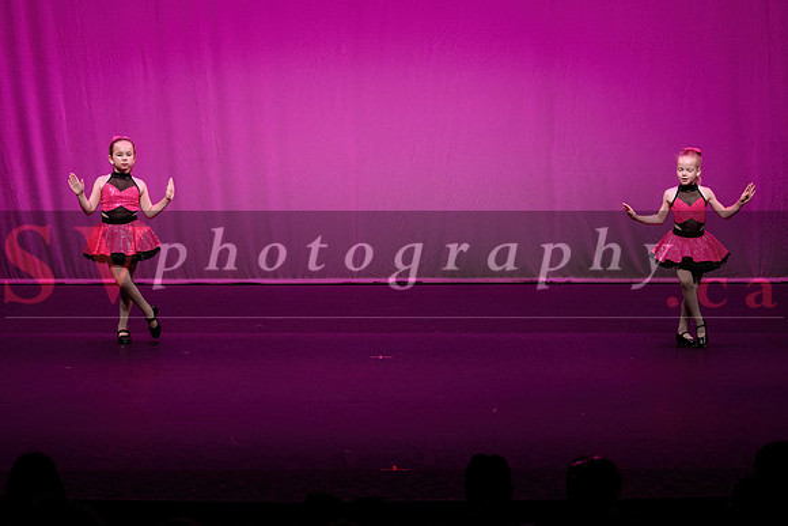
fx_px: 3060
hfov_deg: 14.7
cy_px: 192
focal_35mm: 140
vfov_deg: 9.8
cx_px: 389
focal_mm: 110
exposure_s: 1/320
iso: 1250
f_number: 2.8
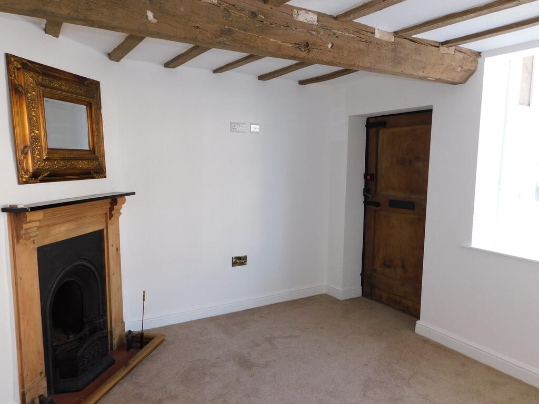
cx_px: 270
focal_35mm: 25
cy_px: 202
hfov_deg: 69.4
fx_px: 389
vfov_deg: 54.9
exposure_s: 1/40
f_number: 3.1
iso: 125
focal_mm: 4.5
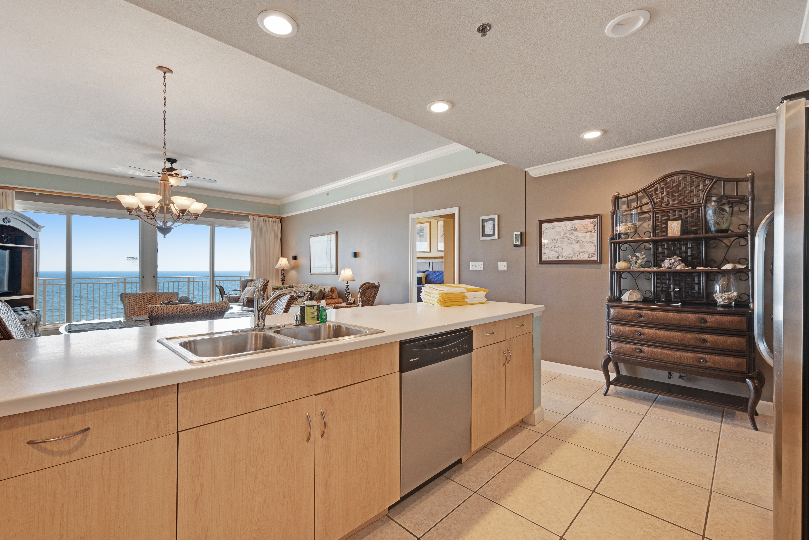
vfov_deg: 77.4
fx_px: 337
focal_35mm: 15
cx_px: 404
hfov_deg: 100.4
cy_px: 270
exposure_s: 1/25
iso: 320
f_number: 9
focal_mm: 15
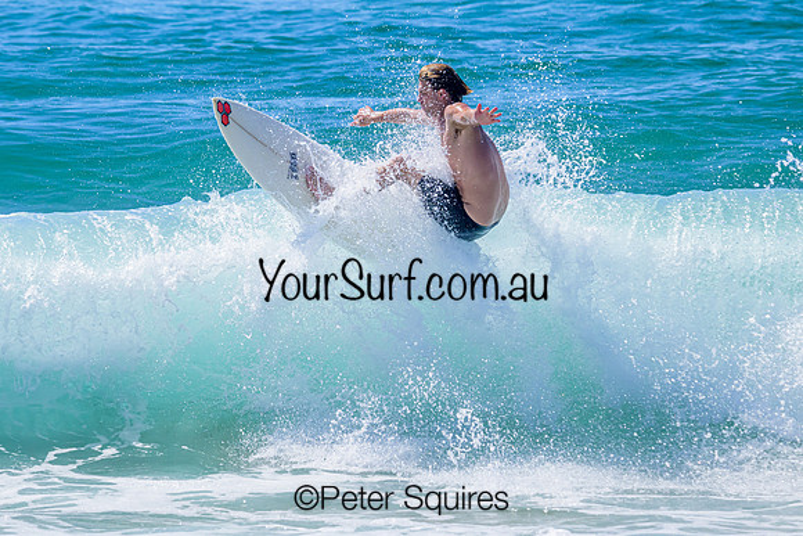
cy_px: 246
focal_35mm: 480
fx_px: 10703
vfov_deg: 2.9
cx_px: 367
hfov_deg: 4.3
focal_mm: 400
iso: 1250
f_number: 11
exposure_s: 1/2000
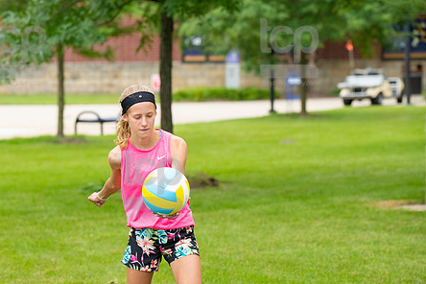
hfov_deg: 12.1
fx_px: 2012
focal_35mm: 170
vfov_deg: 8.1
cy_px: 185
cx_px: 154
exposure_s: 1/1000
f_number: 4.5
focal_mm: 130
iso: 640
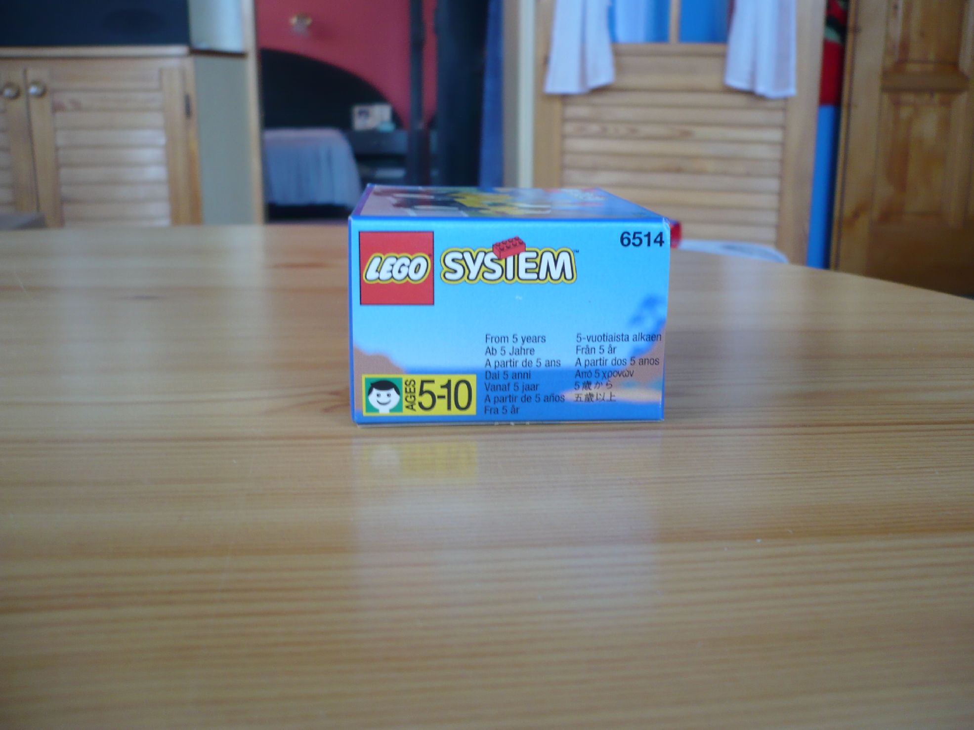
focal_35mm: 35
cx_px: 487
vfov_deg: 40.7
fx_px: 985
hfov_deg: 52.6
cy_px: 365
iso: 100
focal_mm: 5.8
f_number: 2.8
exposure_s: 1/25
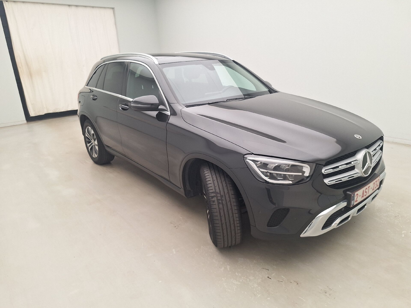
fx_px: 273
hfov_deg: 73.9
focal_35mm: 23
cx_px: 206
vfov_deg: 58.9
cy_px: 154
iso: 50
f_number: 1.8
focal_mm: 5.54
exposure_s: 1/100
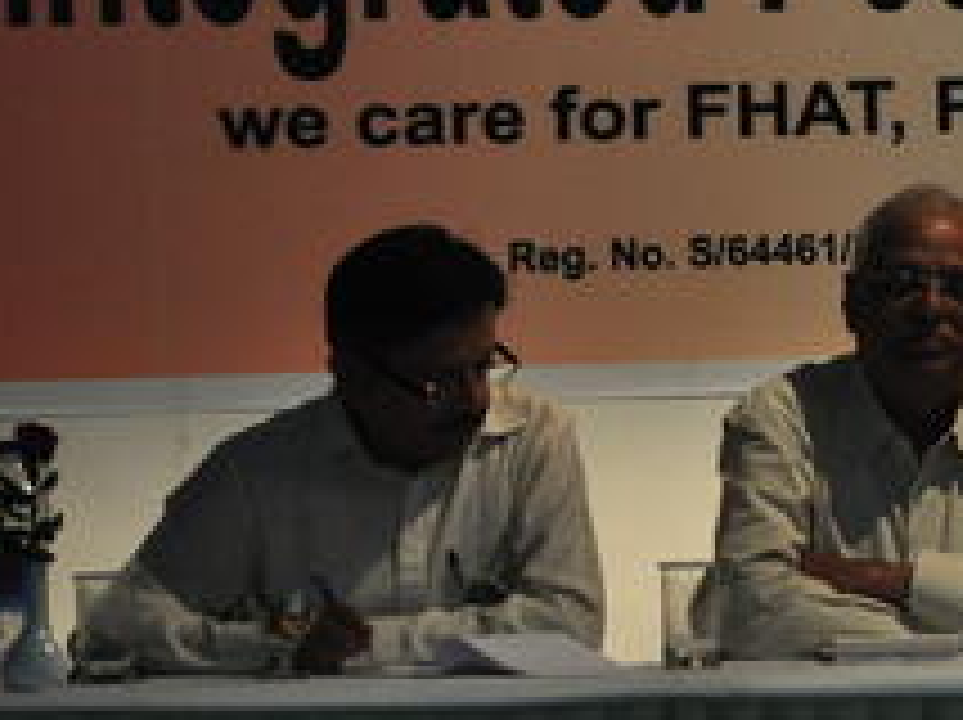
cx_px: 1264
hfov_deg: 5.1
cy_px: 191
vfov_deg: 3.9
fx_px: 10680
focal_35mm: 384
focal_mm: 95
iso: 800
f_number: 5.3
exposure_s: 1/125
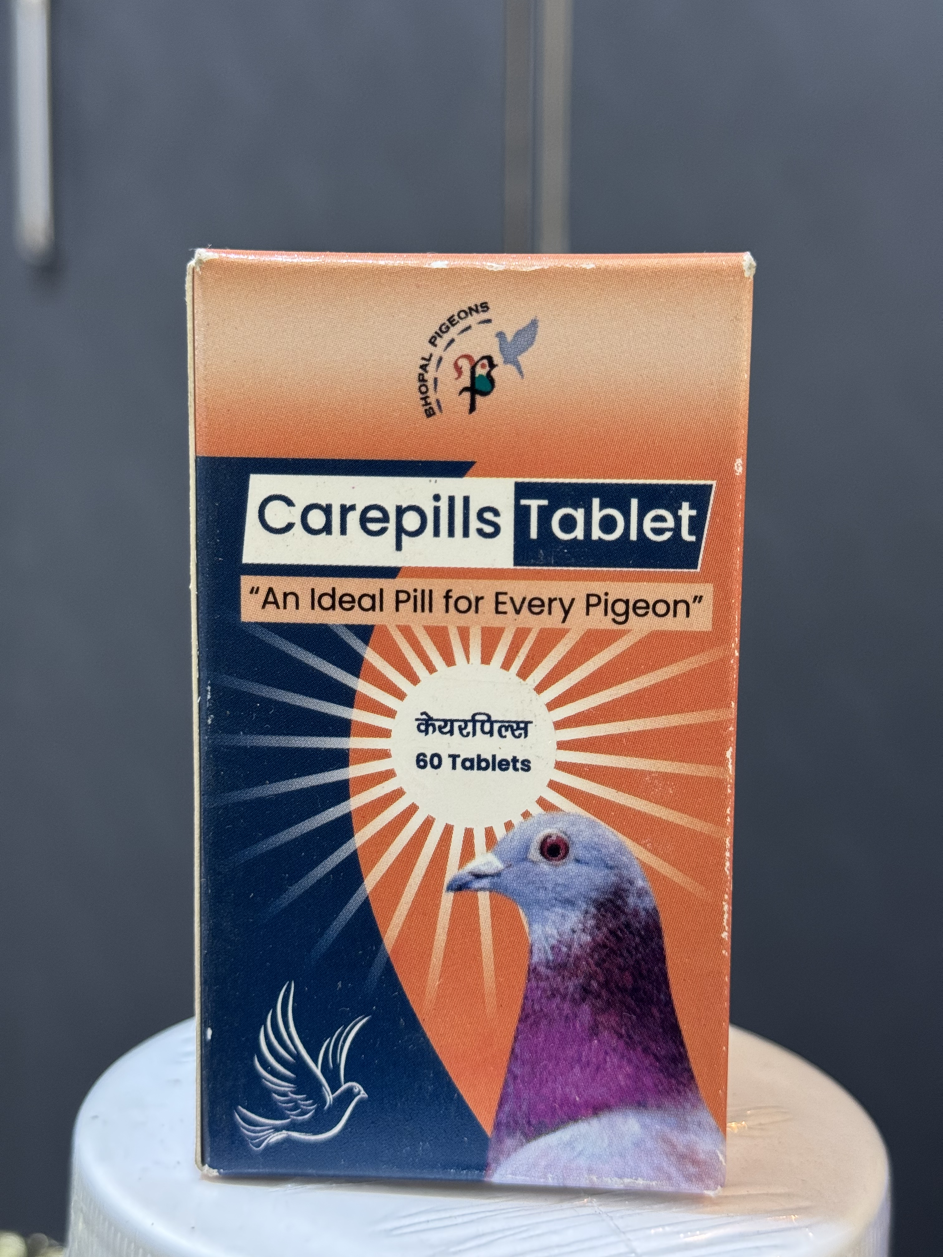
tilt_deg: -5.2
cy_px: 628
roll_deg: -0.6
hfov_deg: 30.3
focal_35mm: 48
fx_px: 1743
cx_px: 472
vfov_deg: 39.7
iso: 200
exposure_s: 1/33
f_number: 1.78
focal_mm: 6.76
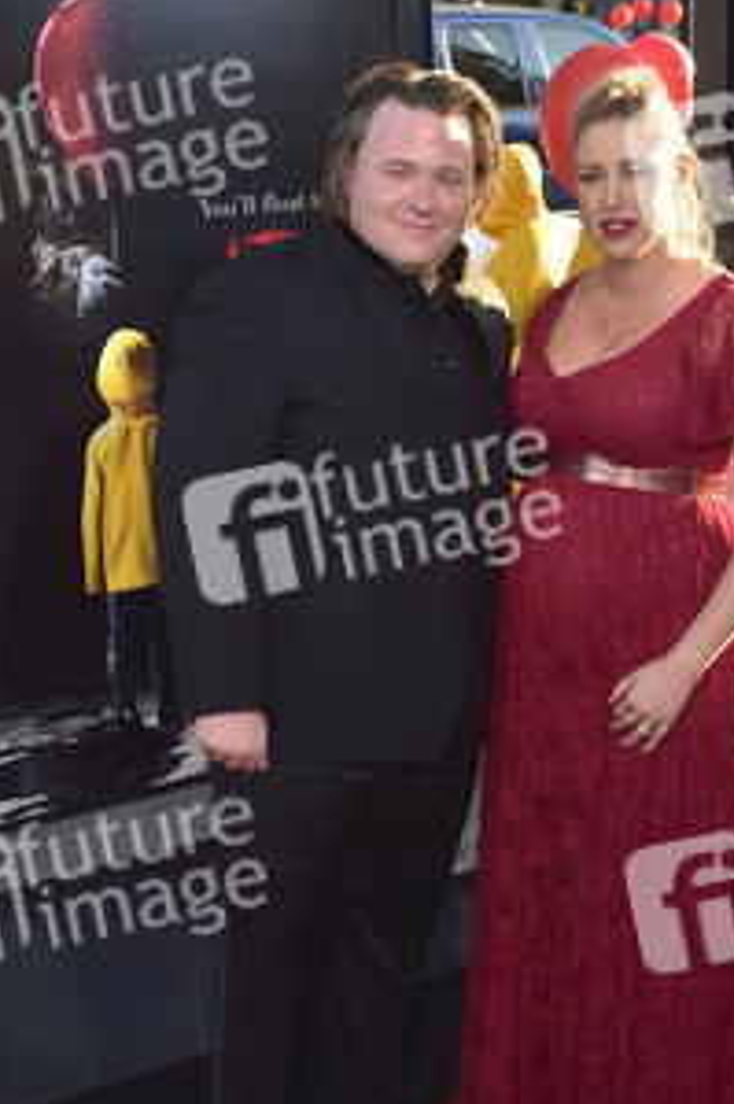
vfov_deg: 30.0
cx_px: 481
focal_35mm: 67
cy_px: 702
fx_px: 2051
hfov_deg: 20.2
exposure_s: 1/320
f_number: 6.3
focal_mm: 50
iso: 500
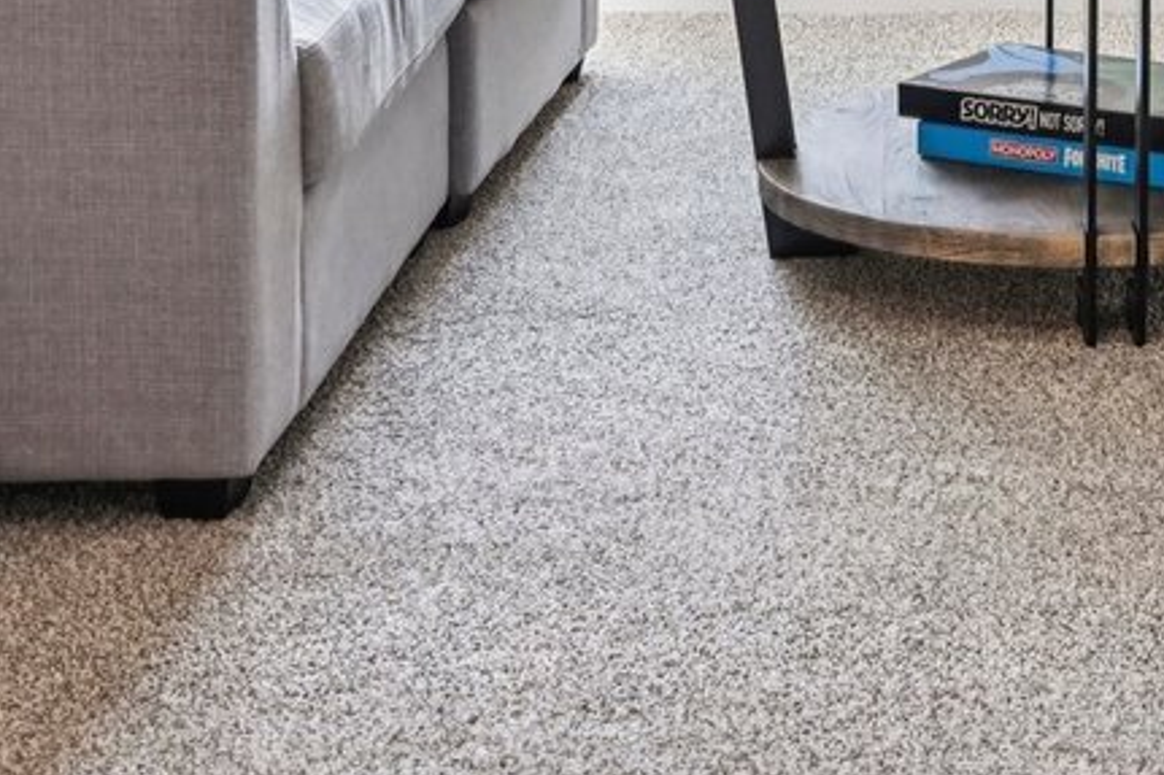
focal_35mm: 79
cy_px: -529
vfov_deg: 15.3
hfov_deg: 24.9
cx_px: 1061
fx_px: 2553
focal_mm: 21
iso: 800
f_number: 8
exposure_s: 1/125
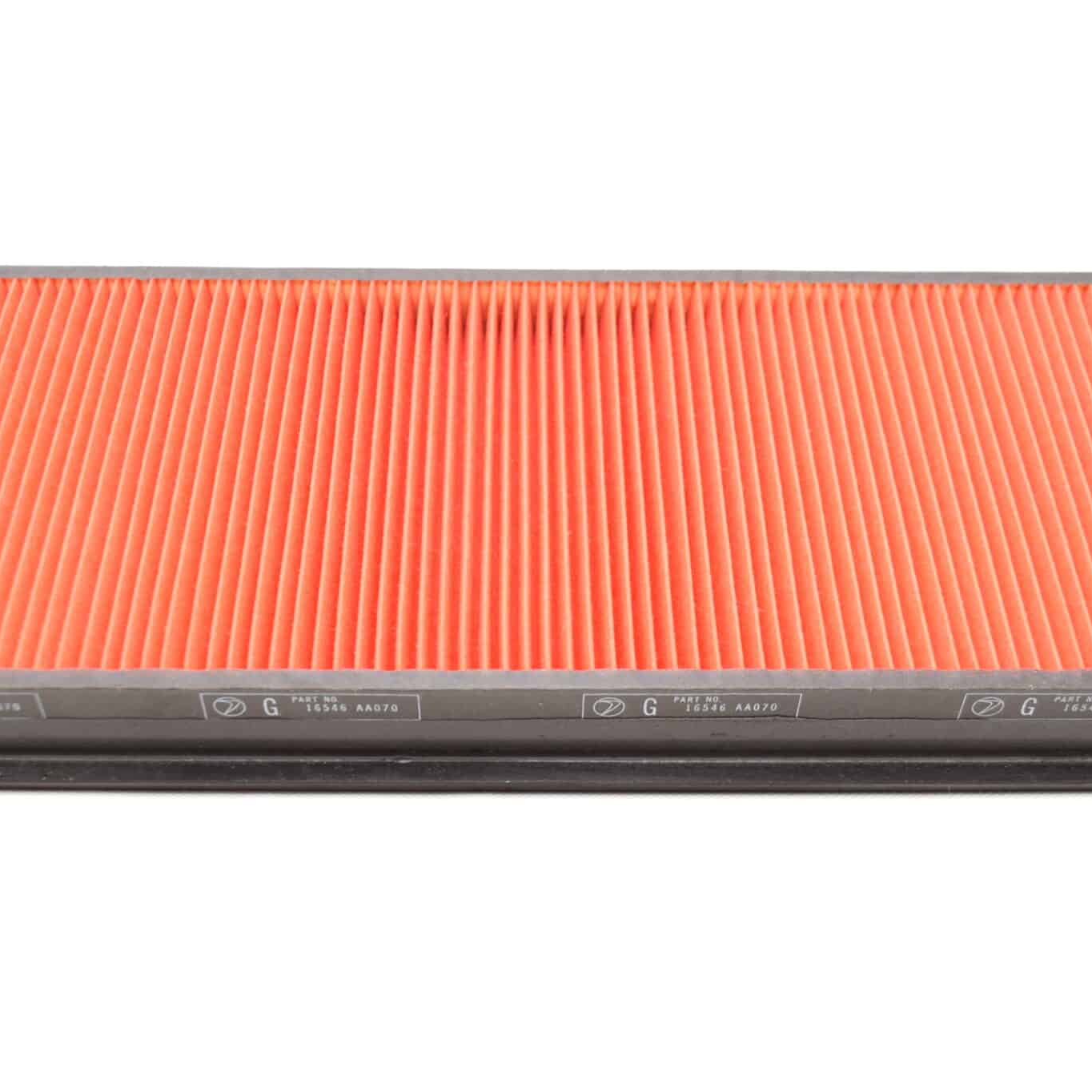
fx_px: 1642
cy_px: 547
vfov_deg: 36.8
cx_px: 512
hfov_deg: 36.8
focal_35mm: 46
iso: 400
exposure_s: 1/100
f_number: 5
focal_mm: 24
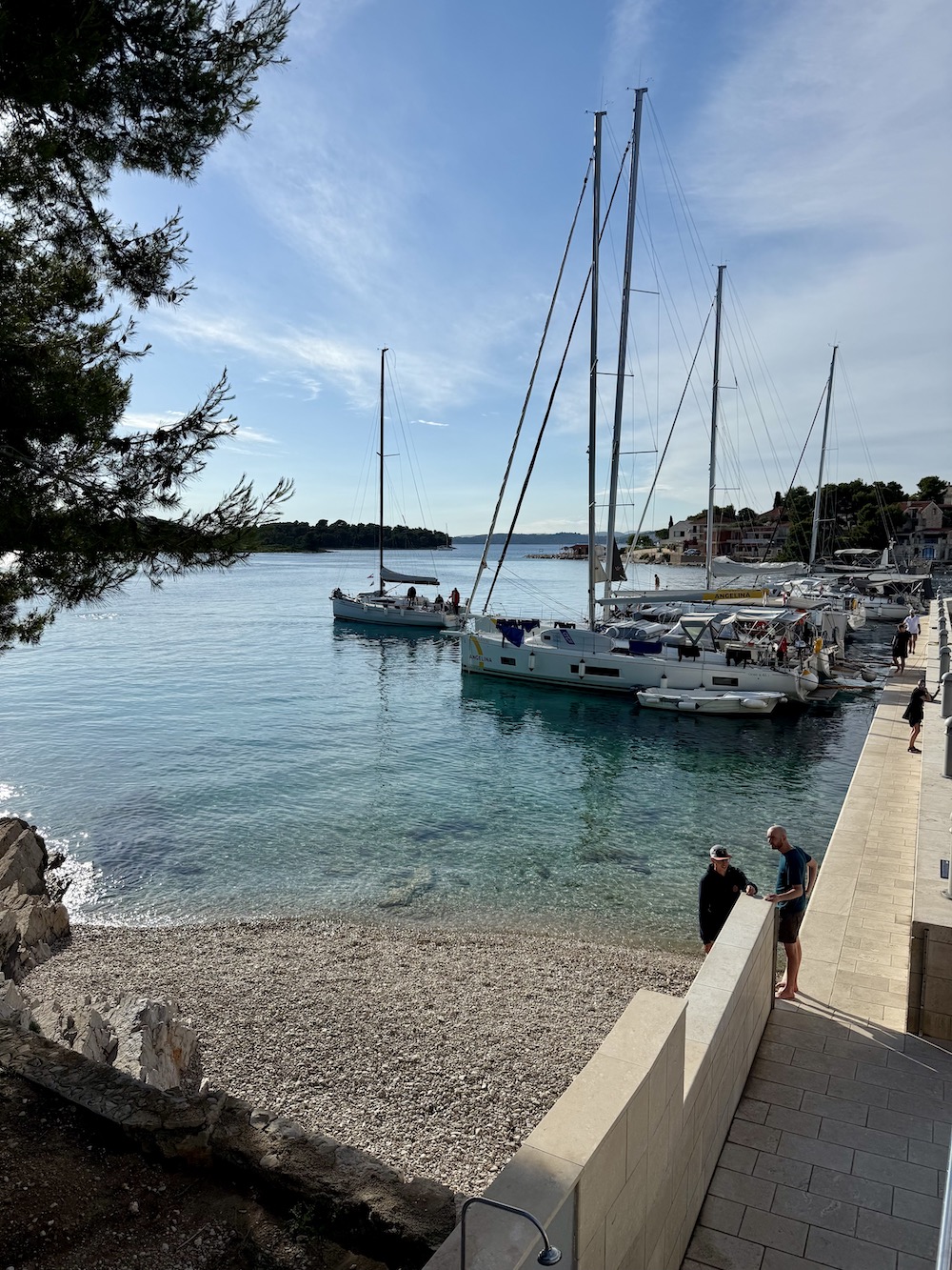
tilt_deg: -5.5
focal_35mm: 24
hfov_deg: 56.8
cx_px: 476
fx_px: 880
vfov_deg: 71.6
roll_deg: -0.6
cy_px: 635
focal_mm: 6.76
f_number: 1.78
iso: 80
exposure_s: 1/11905
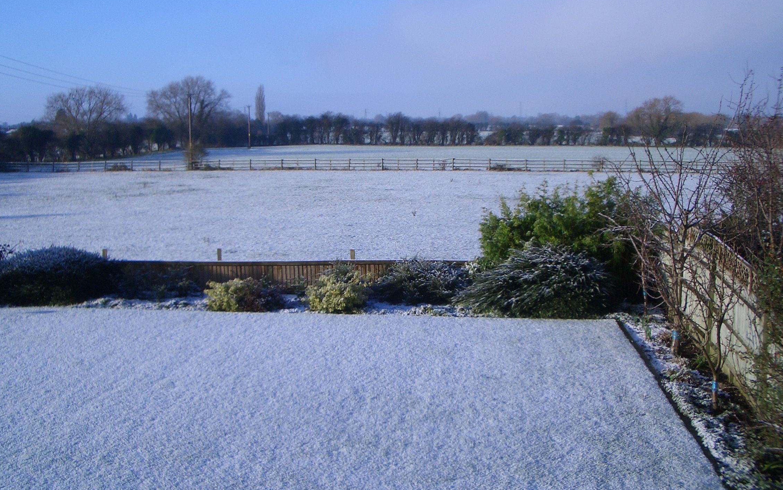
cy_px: 230
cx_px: 383
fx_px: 811
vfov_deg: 33.6
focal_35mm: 38
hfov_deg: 51.5
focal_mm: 5.8
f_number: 4.3
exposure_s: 1/400
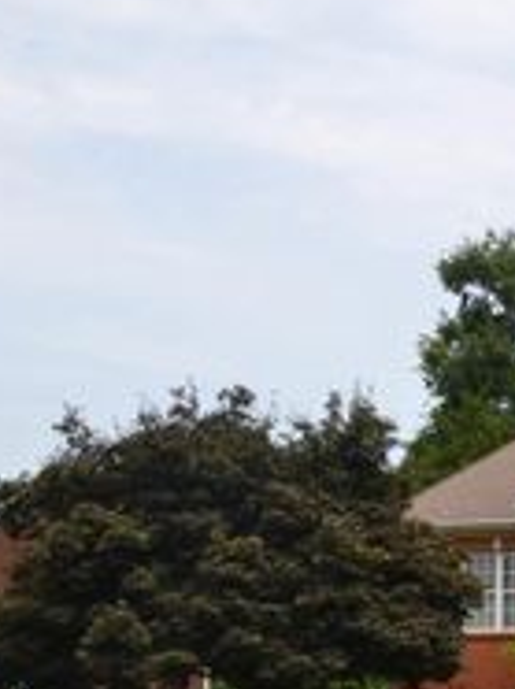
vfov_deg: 23.9
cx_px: 900
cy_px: 495
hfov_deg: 15.7
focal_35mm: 81
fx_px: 1616
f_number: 8
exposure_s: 1/250
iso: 100
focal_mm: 21
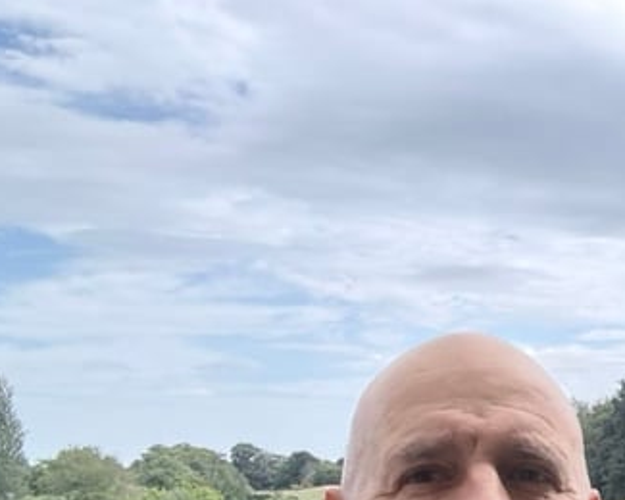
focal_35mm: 53
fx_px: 980
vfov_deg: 27.1
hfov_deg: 30.6
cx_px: 729
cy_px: 490
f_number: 1.9
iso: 40
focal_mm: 2.69
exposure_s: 1/885
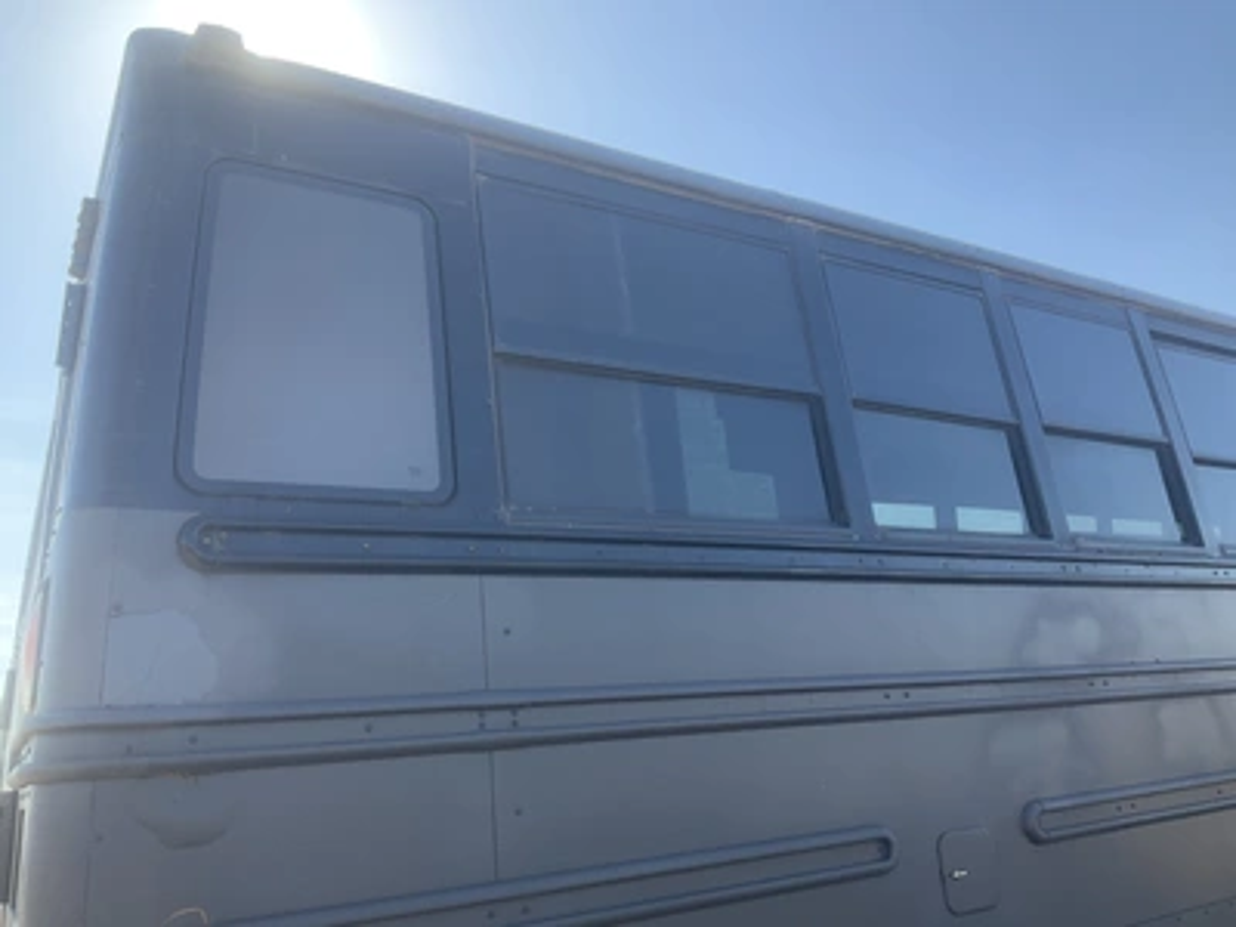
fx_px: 1035
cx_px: 618
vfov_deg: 48.2
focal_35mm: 29
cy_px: 464
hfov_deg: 61.7
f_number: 1.8
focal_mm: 3
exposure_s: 1/397
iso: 25
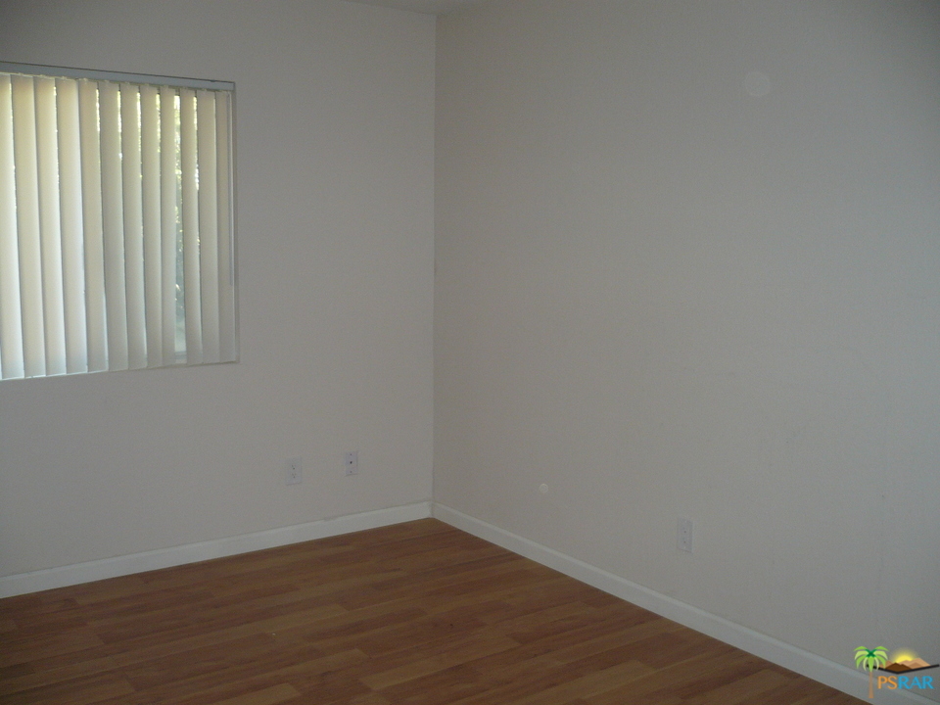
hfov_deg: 52.6
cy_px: 352
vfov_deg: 40.7
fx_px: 950
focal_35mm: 35
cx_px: 470
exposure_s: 1/30
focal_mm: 5.8
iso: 125
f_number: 2.8
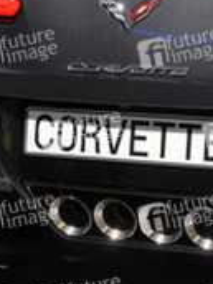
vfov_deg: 18.5
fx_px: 870
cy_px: 91
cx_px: 202
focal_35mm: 106
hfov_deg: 13.8
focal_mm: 28
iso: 320
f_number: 5.6
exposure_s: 1/125
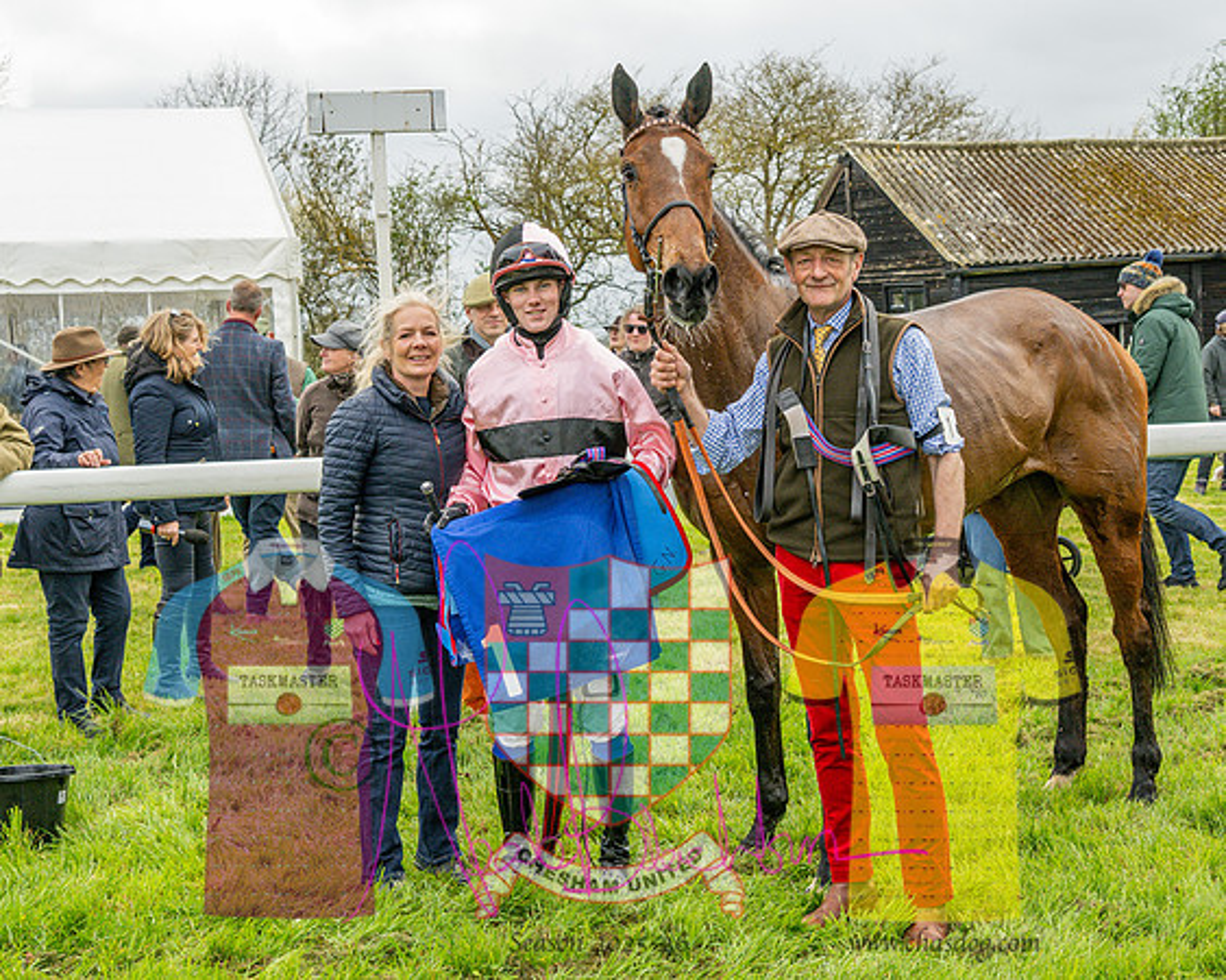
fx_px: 2125
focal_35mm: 59
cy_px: 490
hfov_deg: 32.2
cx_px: 613
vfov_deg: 26.0
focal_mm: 35
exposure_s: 1/800
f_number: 5
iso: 400
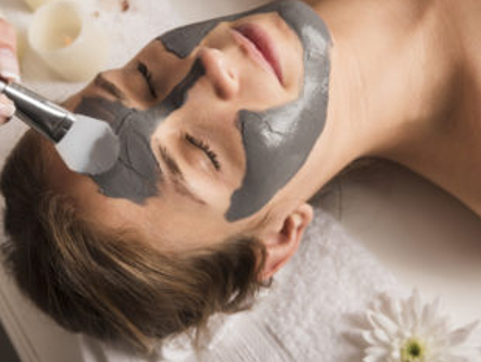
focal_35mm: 65
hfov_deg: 29.8
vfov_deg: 22.6
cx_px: 240
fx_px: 904
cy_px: 162
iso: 100
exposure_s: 1/160
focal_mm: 48
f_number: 6.3
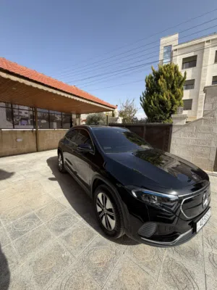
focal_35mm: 14
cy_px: 145
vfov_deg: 102.1
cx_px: 108
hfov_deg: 85.7
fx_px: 117
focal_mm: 2.22
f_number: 2.2
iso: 25
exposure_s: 1/770
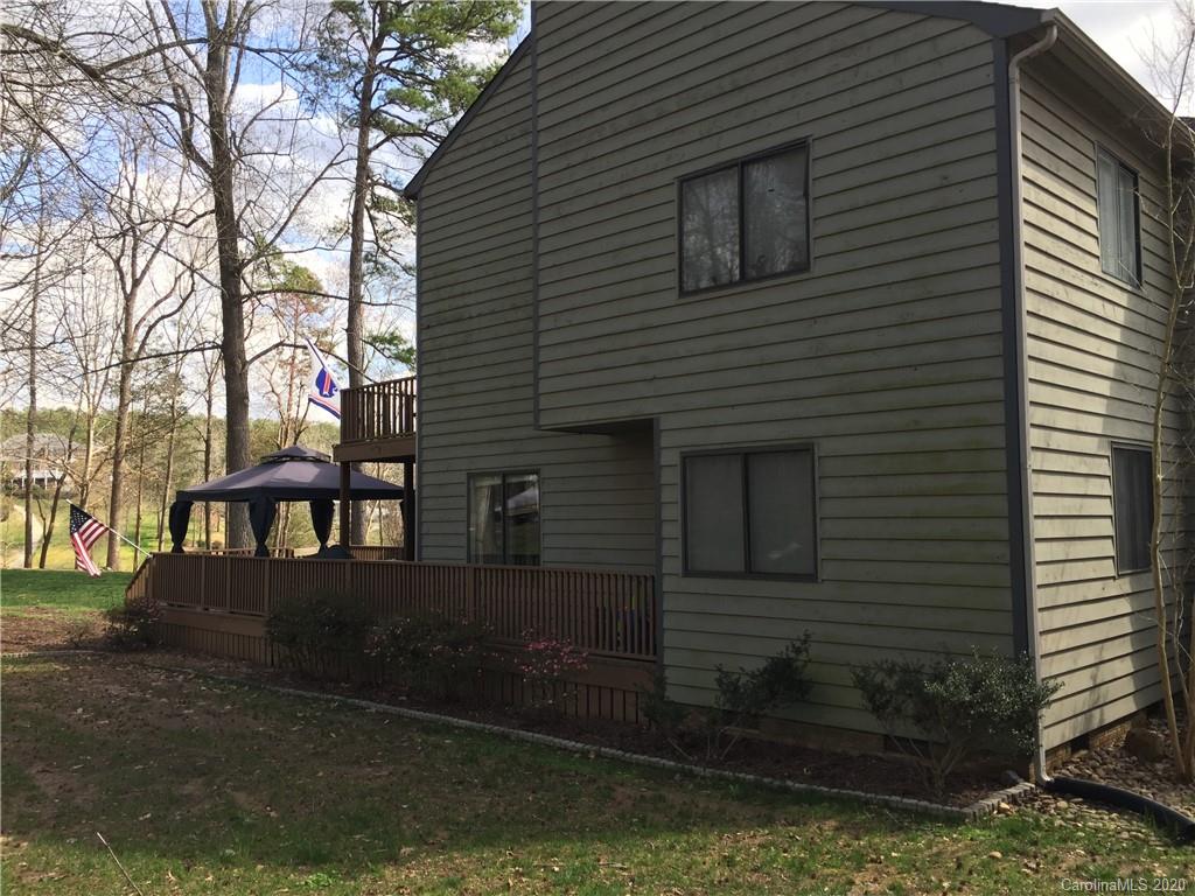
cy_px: 448
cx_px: 598
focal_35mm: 29
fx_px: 1001
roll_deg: -0.9
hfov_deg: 61.7
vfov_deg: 48.2
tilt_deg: +4.6
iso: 32
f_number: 2.2
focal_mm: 4.15
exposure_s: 1/542
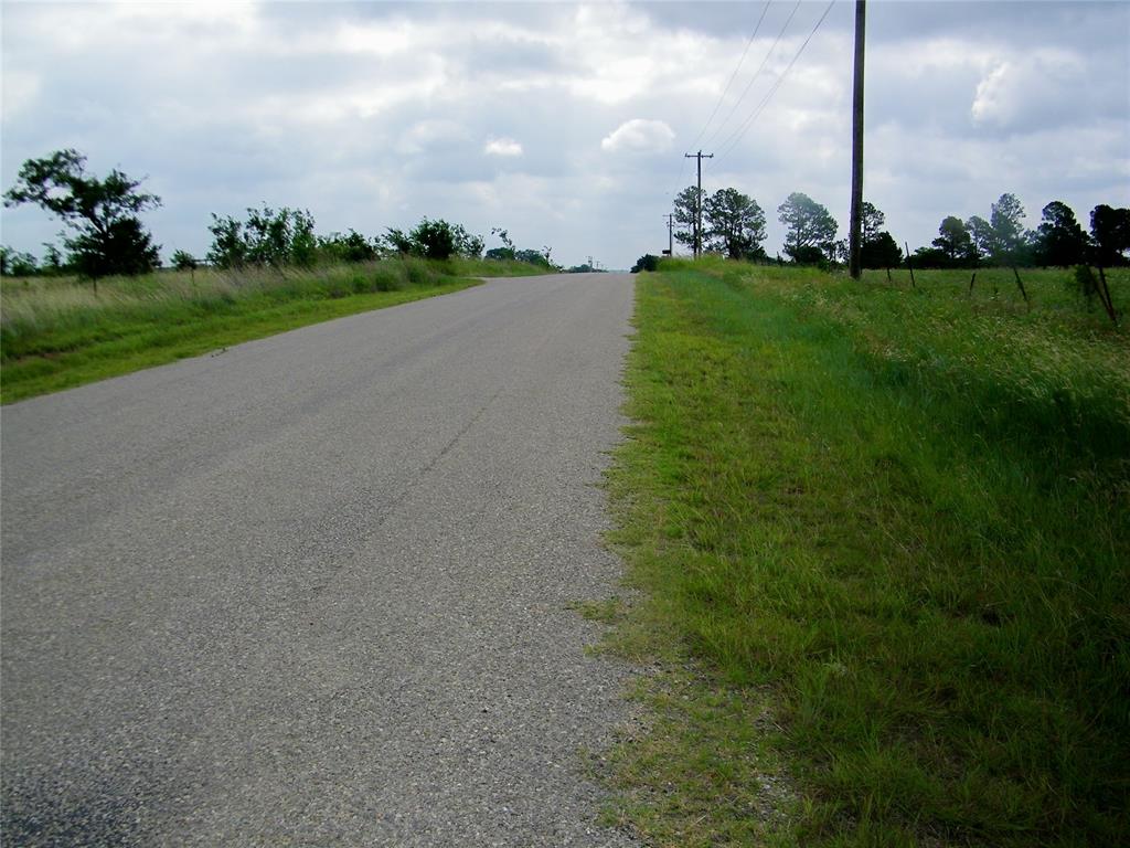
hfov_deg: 60.0
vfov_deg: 46.8
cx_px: 565
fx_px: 979
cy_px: 424
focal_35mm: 30
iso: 80
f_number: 7.2
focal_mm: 5.4
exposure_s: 1/320
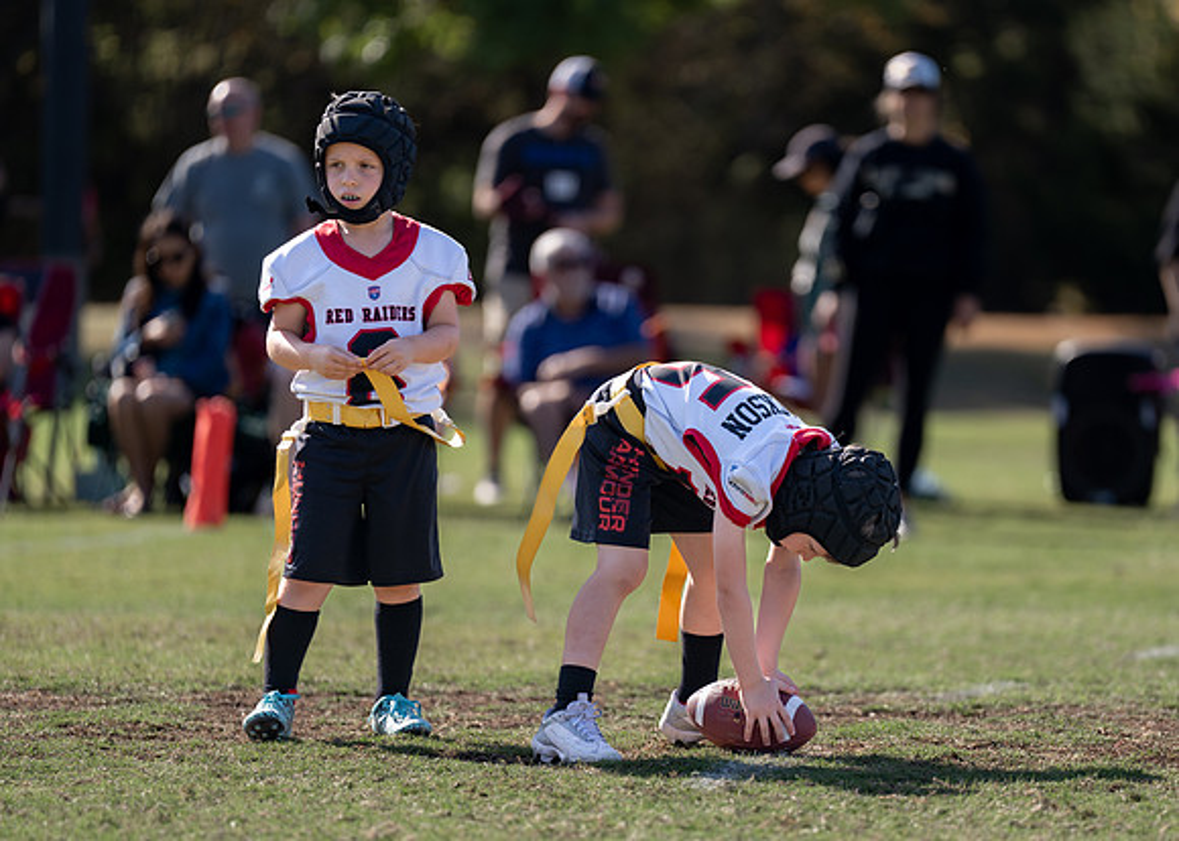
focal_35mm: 246
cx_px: 739
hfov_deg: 8.2
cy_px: 491
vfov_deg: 5.8
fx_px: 8237
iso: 100
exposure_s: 1/800
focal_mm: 200
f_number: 2.8
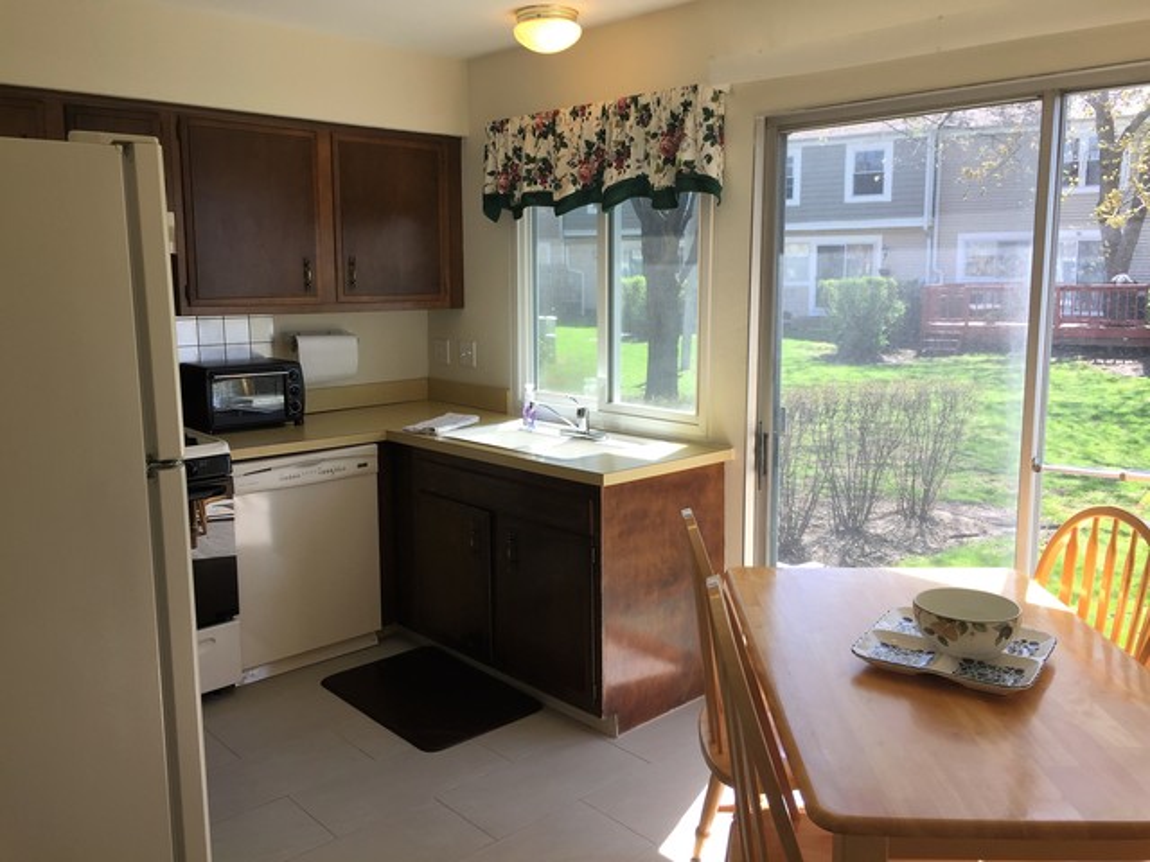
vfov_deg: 48.2
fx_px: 963
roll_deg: +0.4
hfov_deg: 61.7
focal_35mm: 29
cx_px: 575
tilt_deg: -8.4
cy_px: 431
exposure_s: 1/150
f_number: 2.2
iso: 32
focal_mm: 4.15
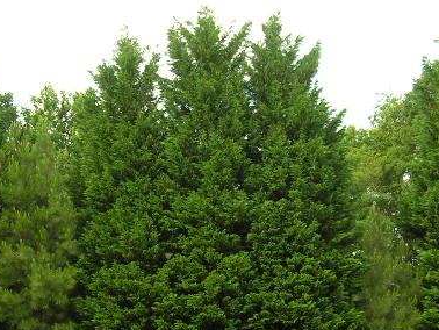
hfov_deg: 29.5
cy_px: 351
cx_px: 132
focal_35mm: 65
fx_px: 825
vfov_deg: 21.6
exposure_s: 1/94.7
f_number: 4.1
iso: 50
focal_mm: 6.1
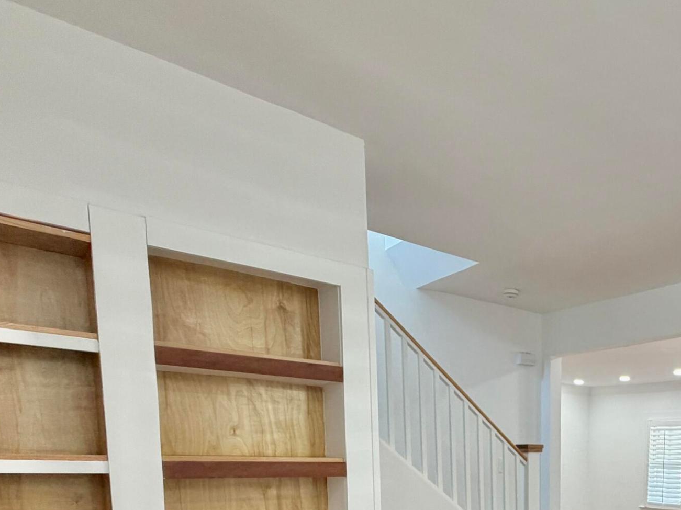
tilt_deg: -6.8
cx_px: 589
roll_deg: -0.1
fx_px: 610
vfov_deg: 38.8
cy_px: 538
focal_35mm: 31
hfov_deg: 52.6
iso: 320
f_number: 2.2
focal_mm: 2.22
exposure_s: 1/120
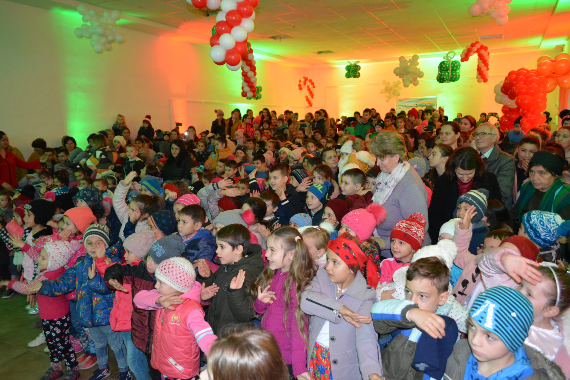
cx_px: 285
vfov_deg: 47.9
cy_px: 190
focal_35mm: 27
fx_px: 427
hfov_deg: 67.4
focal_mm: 18
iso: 2200
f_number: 3.5
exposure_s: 1/60
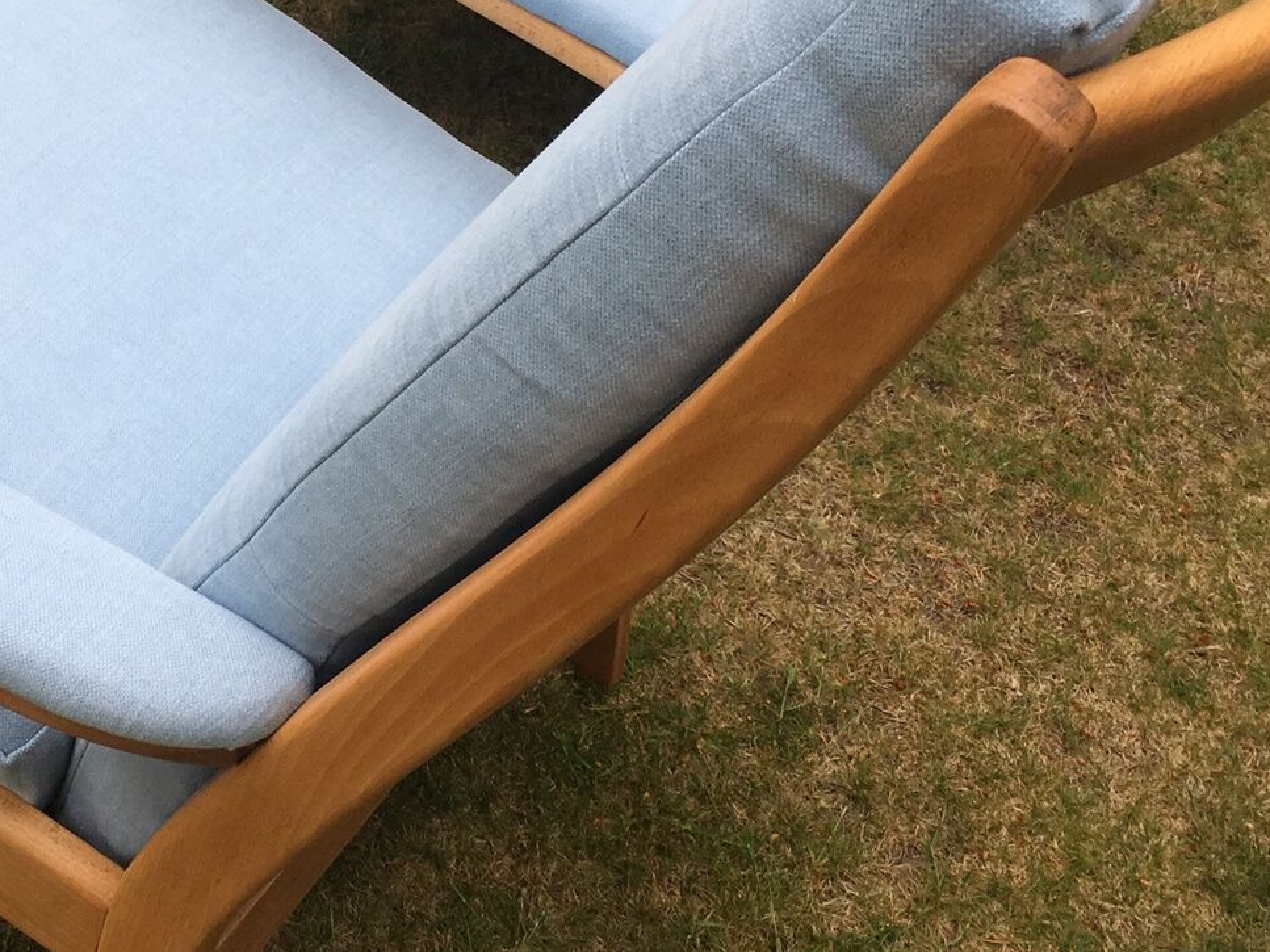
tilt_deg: -42.8
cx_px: 319
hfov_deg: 31.6
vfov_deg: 24.2
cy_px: 289
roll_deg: -11.9
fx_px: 2201
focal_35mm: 60
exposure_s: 1/615
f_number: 2.2
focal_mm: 4.15
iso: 25
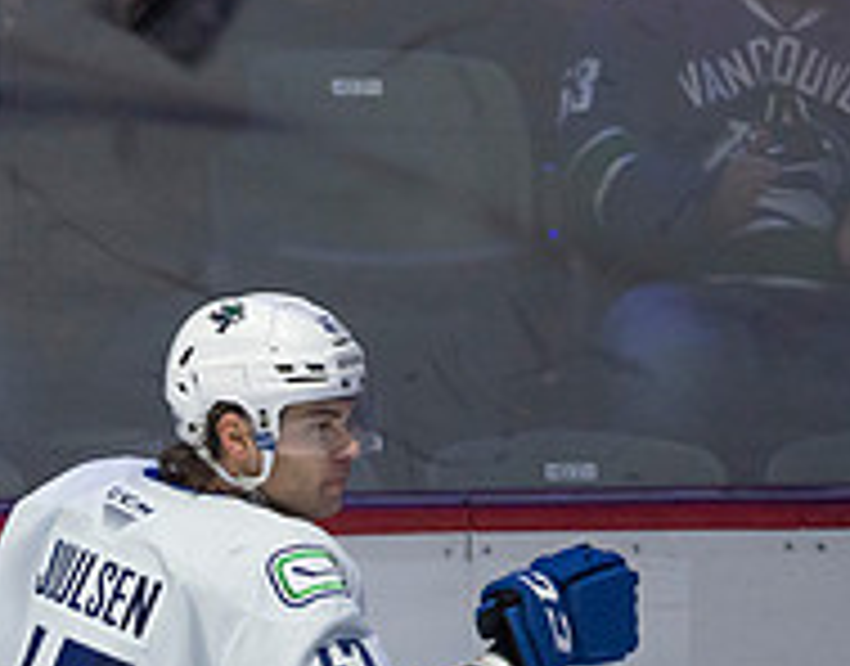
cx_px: -782
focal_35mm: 2270
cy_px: 890
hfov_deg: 0.9
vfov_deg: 0.7
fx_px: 56637
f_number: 4
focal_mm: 600
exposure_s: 1/640
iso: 1600
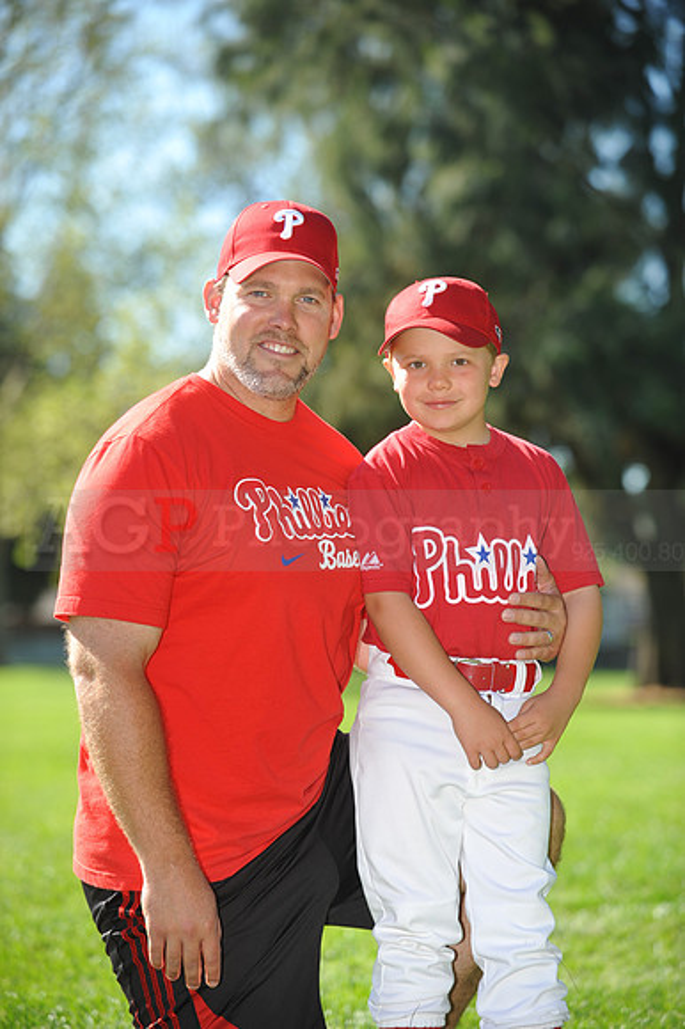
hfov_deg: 12.2
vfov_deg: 18.3
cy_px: 514
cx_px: 342
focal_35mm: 112
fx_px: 3200
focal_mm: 112
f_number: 4
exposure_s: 1/800
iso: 200
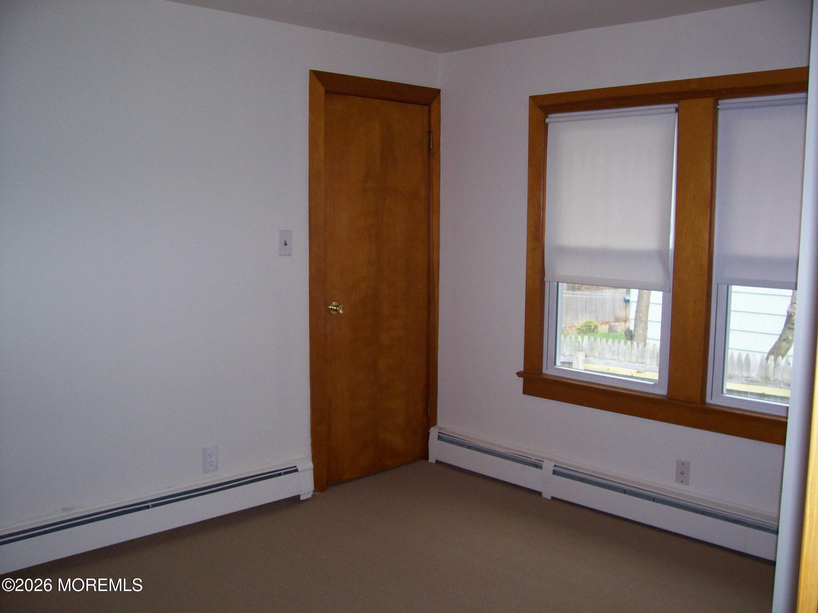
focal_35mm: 34
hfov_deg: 54.0
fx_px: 803
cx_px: 409
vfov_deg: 41.8
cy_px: 306
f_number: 2.7
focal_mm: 5.6
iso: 140
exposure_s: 1/112
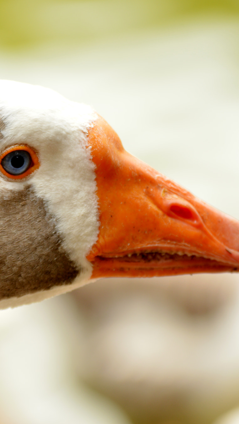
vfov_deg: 6.3
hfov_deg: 3.5
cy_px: 212
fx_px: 3872
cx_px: 8
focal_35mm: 344
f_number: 5
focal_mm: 145
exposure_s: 1/80
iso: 100
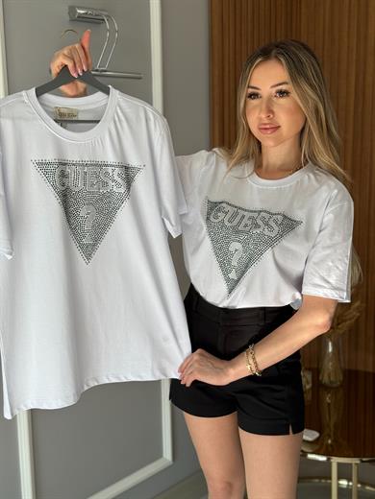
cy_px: 250
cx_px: 188
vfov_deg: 39.7
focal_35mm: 48
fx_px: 693
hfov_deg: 30.3
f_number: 1.78
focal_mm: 6.76
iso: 64
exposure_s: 1/122
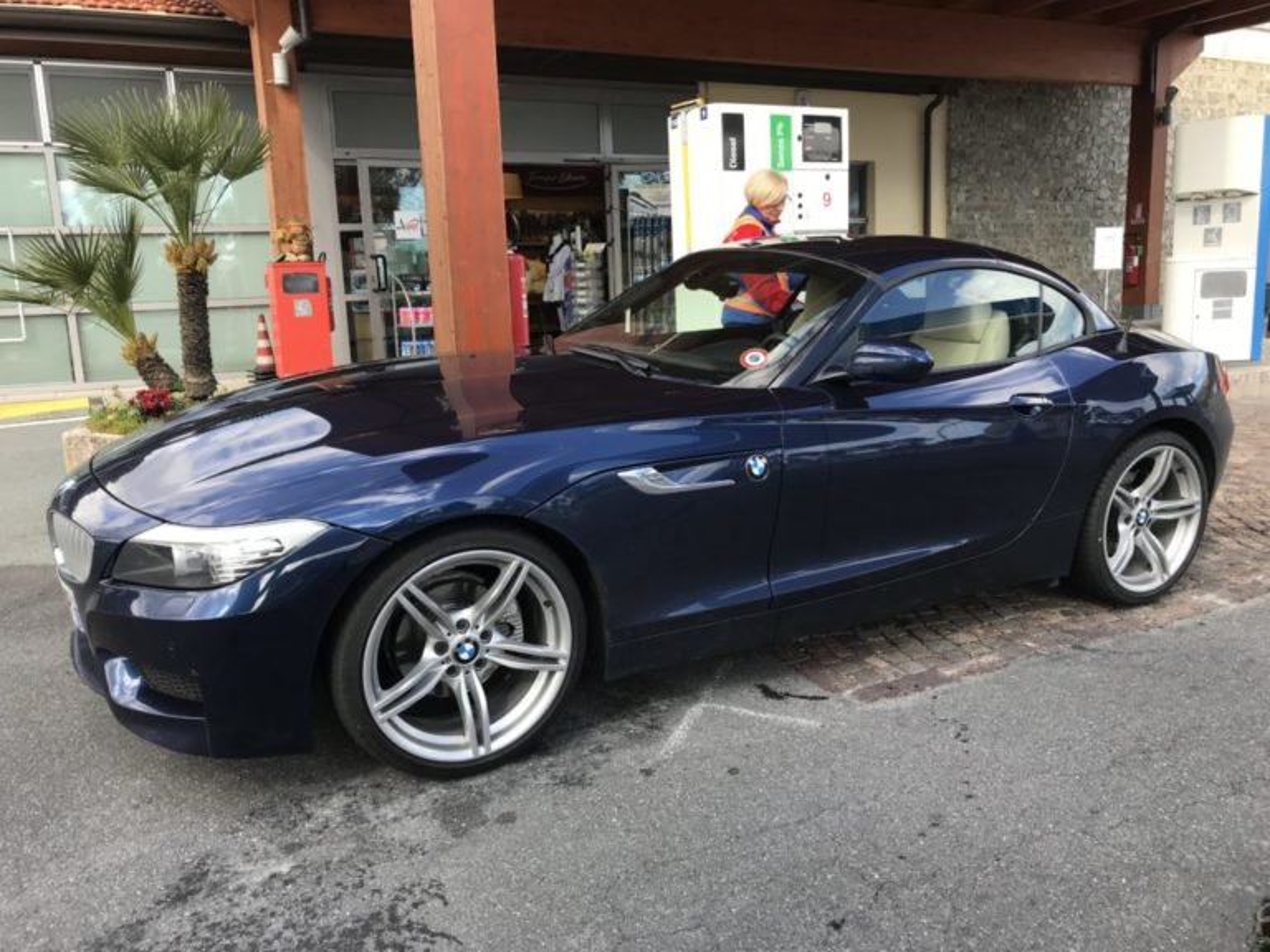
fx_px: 1027
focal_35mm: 28
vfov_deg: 49.7
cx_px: 635
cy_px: 476
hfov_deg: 63.4
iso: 20
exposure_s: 1/317
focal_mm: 3.99
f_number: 1.8
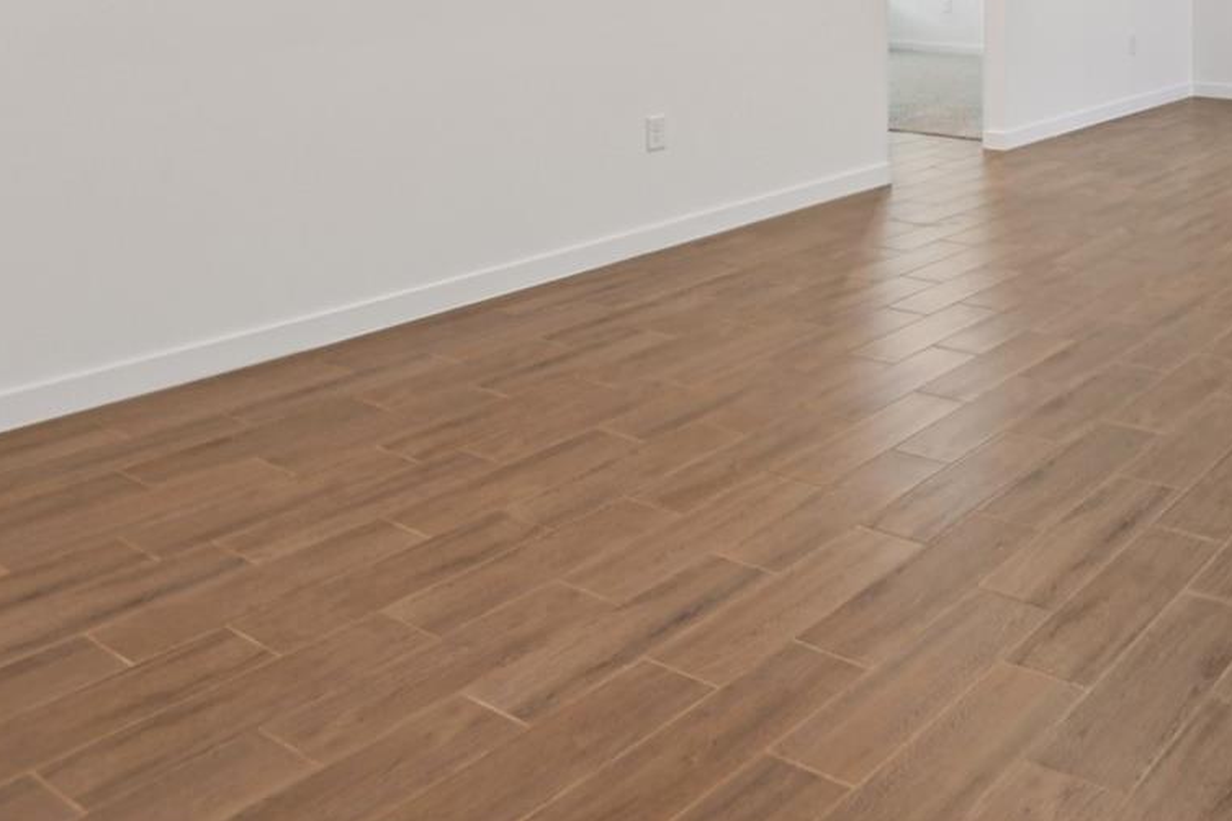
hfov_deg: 47.8
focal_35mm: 34
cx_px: 1188
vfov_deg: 34.5
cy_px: -44
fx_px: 1163
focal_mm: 16
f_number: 8
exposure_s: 1/15
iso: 400
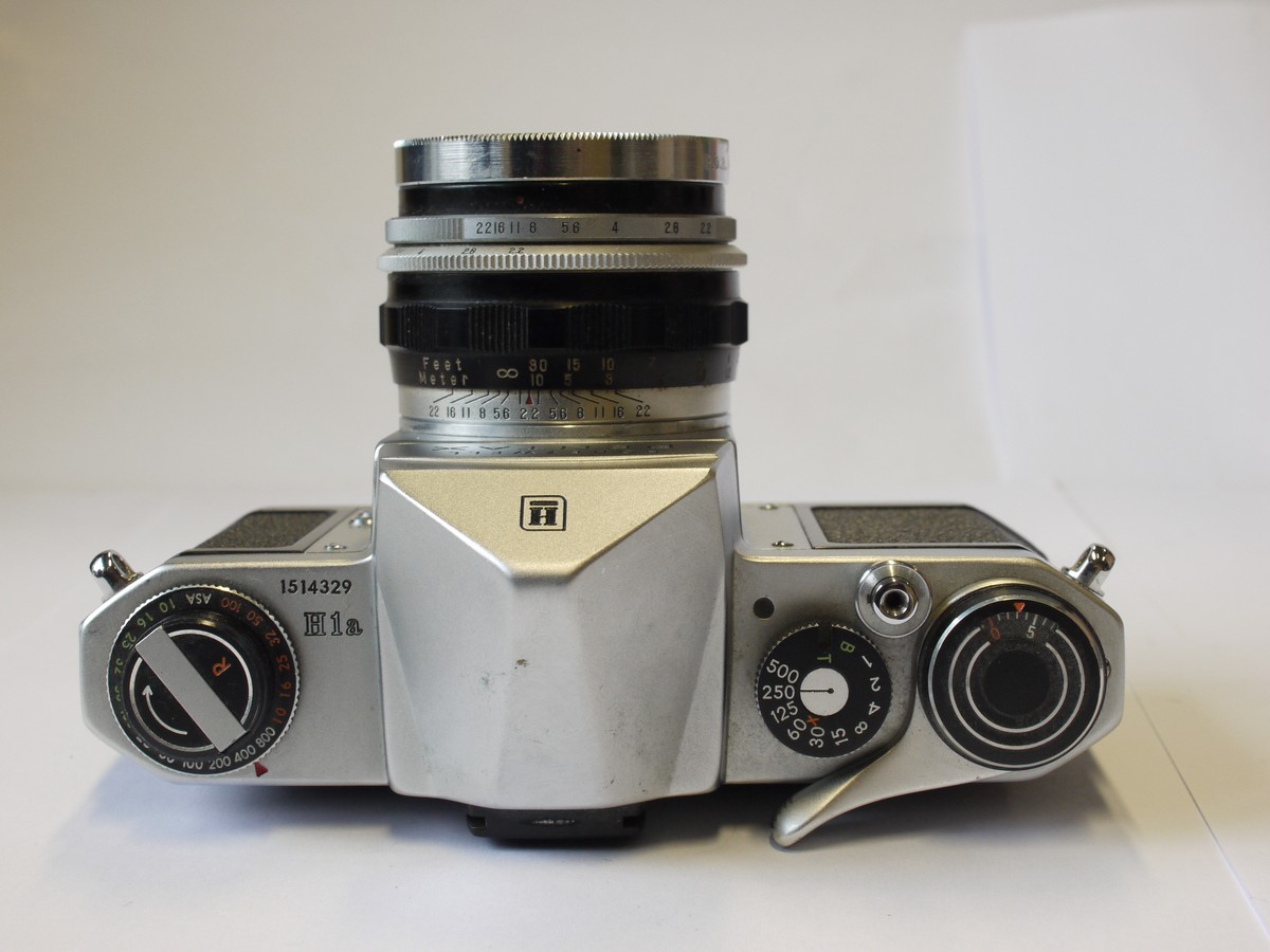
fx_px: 2201
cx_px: 635
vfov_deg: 24.4
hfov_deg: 32.2
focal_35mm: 60
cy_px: 476
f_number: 9
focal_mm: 30
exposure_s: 1/30
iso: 400
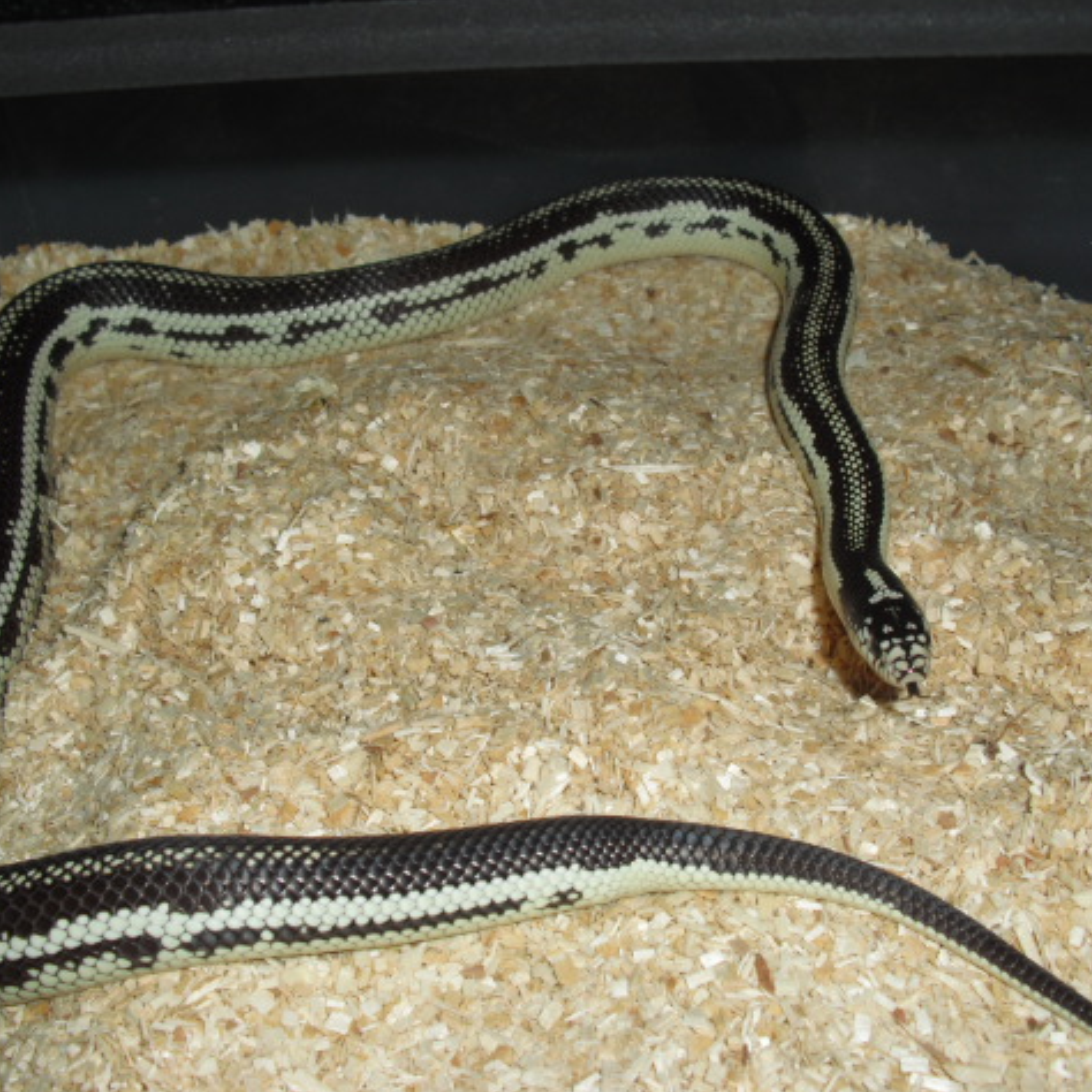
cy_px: 544
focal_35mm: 43
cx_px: 491
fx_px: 1535
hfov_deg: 39.1
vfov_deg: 39.2
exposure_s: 1/60
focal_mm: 6.3
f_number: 3.1
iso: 100
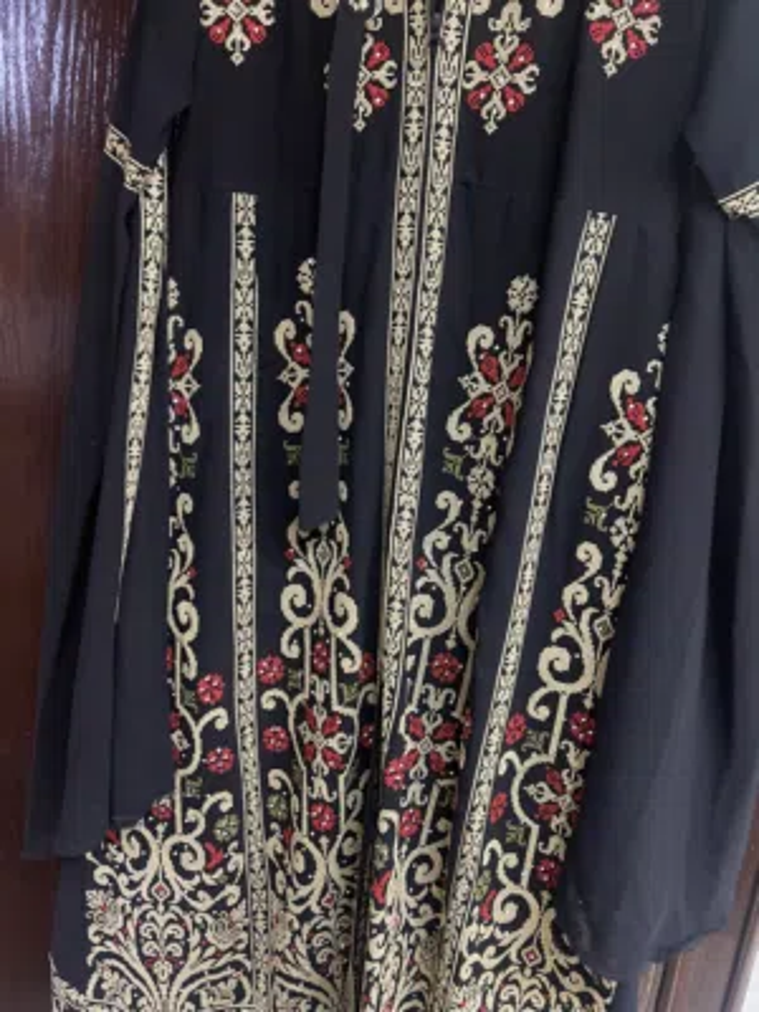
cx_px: 380
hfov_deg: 54.9
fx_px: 731
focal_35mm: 25
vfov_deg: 69.4
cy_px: 506
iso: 500
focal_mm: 5.1
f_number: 1.6
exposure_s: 1/25
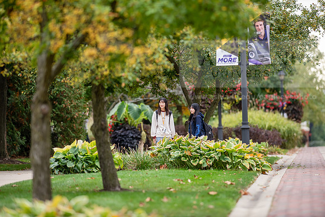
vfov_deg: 4.6
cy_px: 108
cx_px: 162
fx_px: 2709
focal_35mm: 300
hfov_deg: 6.9
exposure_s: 1/400
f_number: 3.5
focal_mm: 300
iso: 250
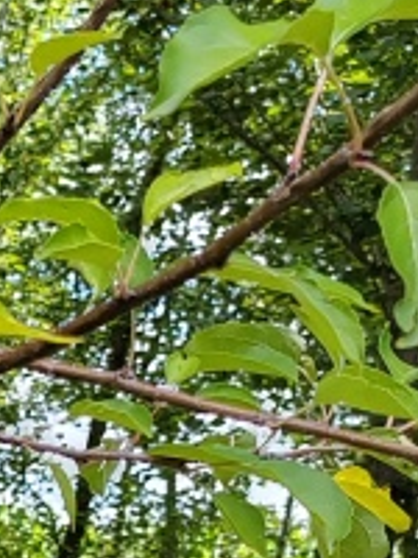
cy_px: 911
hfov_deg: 9.1
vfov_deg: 12.8
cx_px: -647
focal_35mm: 144
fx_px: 2318
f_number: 1.9
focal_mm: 5.52
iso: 100
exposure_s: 1/280
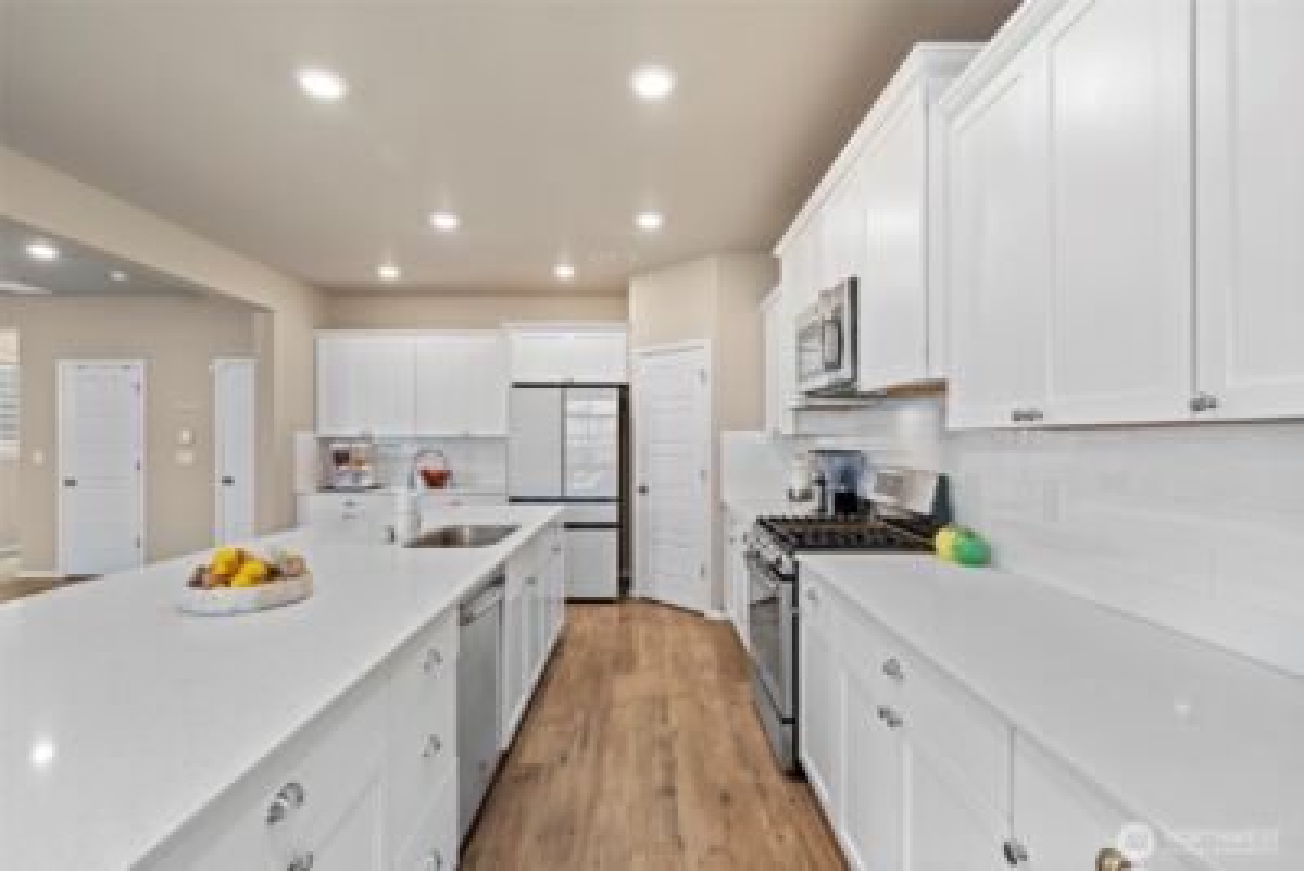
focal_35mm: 16
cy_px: 436
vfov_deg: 73.8
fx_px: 580
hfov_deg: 96.7
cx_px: 652
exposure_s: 1/1.67
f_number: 8
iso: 400
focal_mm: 16
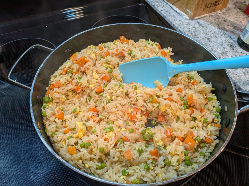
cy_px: 93
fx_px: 173
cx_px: 124
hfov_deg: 71.6
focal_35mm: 24
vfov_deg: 56.8
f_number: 1.7
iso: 26
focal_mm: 4.53
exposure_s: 1/127
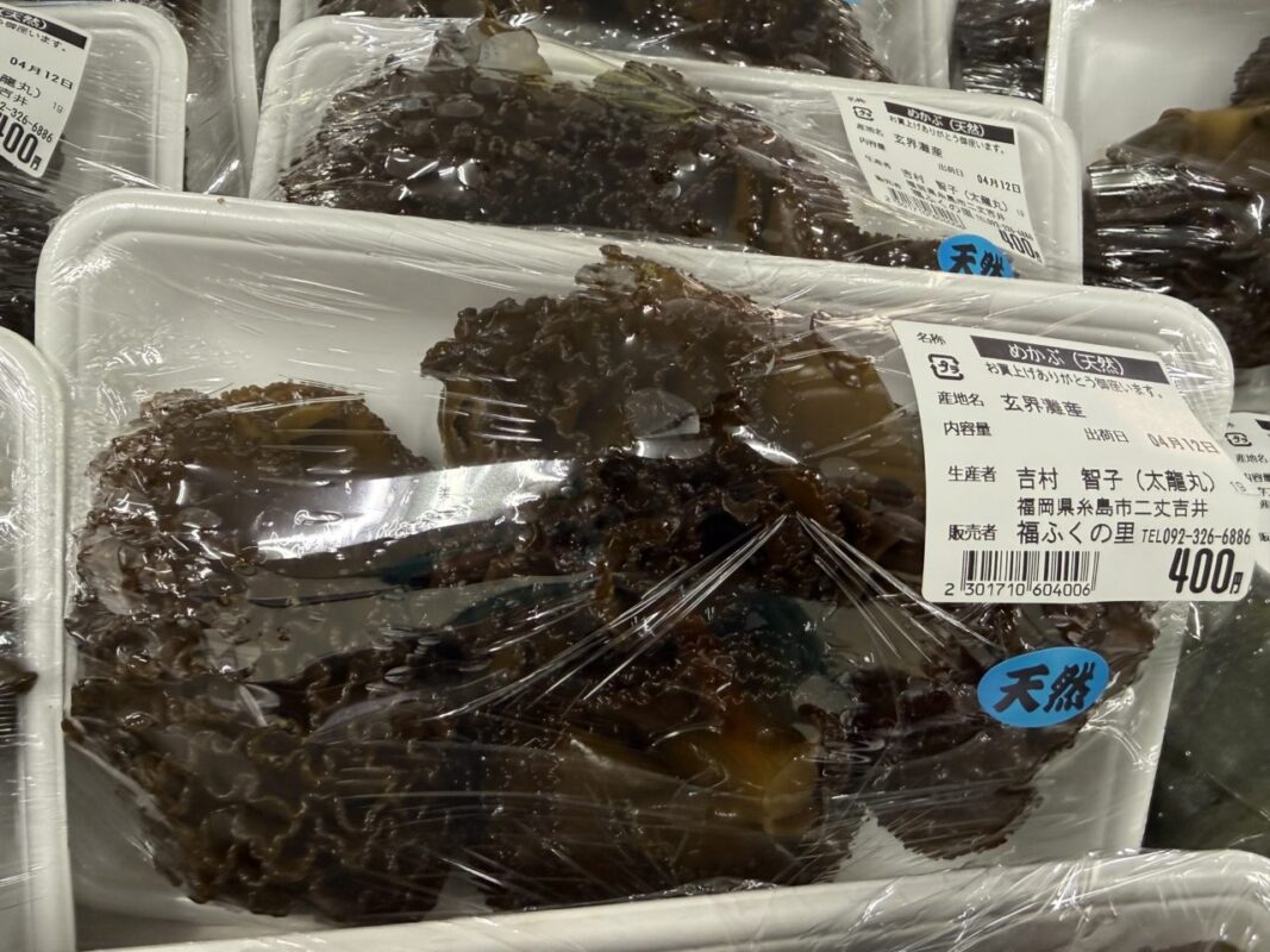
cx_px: 635
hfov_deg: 71.6
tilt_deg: -57.6
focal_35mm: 24
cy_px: 476
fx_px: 880
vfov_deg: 56.8
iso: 250
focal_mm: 2.22
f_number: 2.2
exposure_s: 1/60
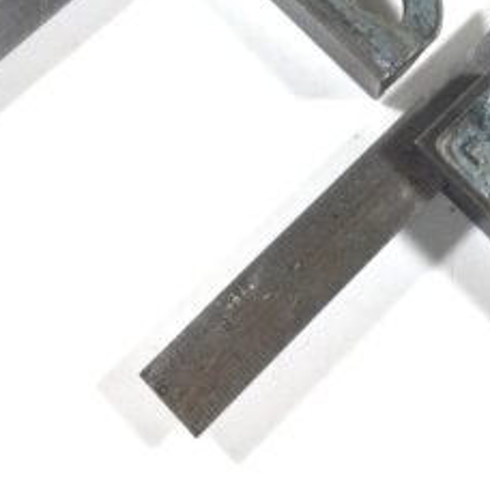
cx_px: 320
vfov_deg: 23.2
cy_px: 28
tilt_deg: -71.2
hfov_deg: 23.9
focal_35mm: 72
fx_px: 1153
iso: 40
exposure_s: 1/100
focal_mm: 3.3
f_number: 2.4
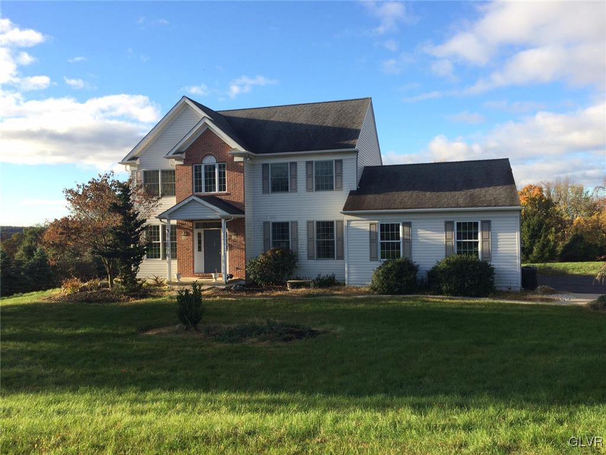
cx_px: 303
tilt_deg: -2.2
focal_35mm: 29
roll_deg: +0.9
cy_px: 228
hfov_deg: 61.7
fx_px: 508
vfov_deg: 48.2
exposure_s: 1/774
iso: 32
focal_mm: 4.15
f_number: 2.2
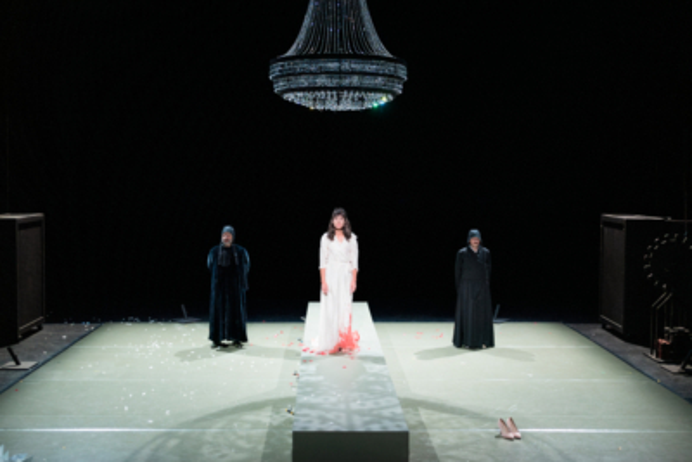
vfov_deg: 33.4
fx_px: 769
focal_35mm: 40
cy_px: 231
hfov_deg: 48.4
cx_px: 346
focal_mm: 40
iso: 5000
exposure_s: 1/100
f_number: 2.2
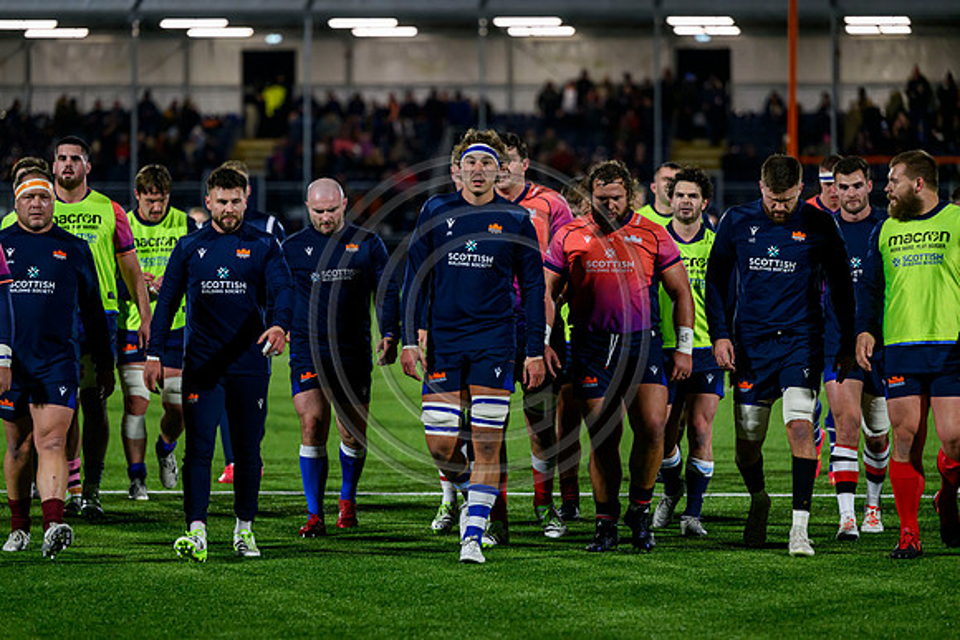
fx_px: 4668
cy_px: 320
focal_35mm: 175
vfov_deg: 7.9
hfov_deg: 11.7
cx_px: 480
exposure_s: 1/1000
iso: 3200
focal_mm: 175
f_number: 3.5
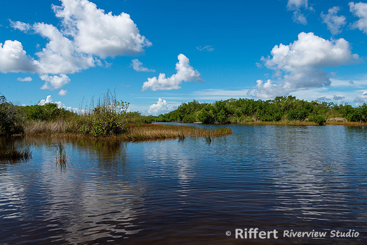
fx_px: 285
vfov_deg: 46.4
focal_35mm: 28
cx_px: 184
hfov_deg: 65.5
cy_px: 122
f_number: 11
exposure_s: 1/200
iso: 100
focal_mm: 28
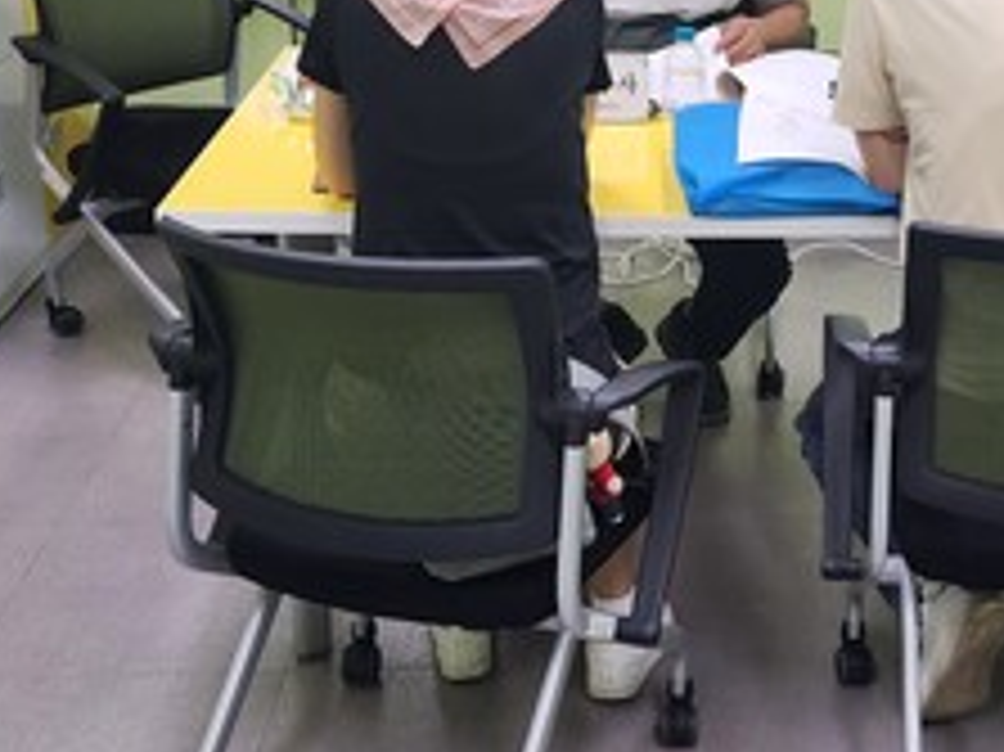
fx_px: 1797
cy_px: 225
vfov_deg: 23.5
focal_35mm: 62
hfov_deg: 30.7
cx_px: 747
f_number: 1.8
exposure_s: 1/120
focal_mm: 5.4
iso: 100
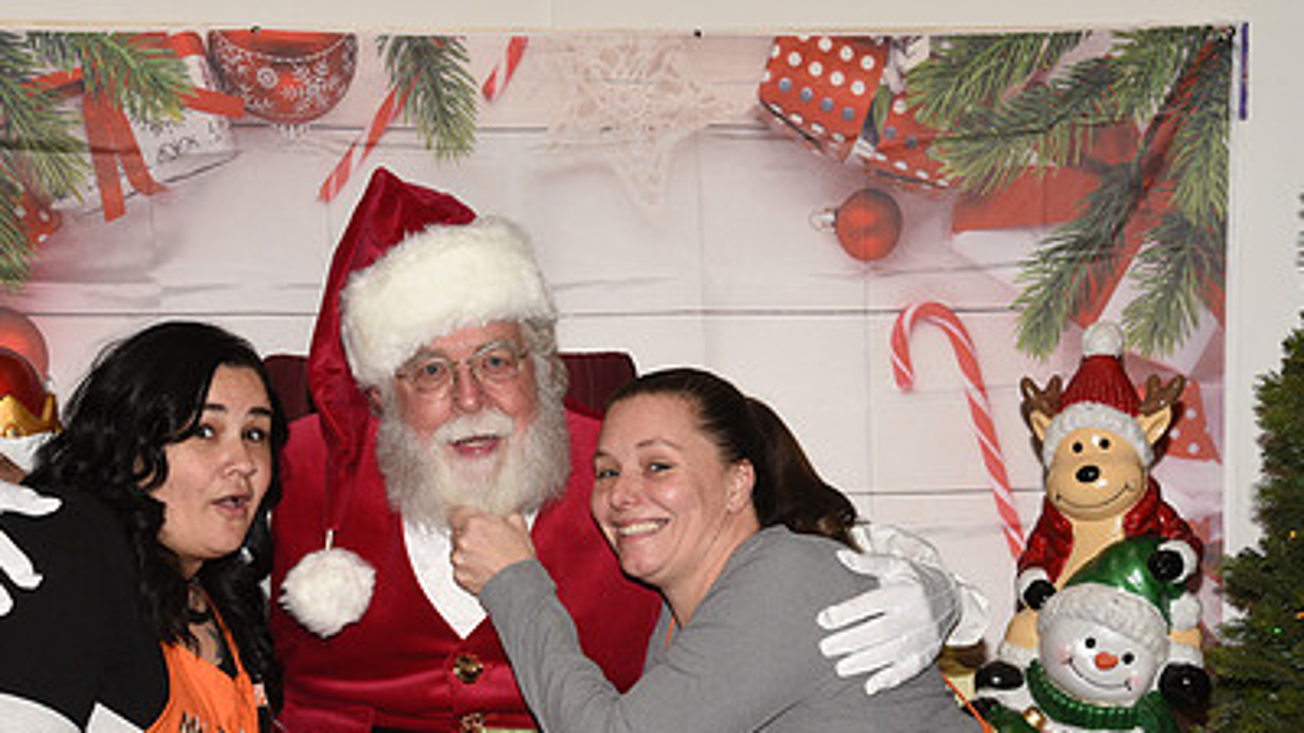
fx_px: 2628
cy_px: 601
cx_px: 580
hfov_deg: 27.9
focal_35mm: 76
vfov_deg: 15.8
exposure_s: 1/60
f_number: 5.6
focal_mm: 50
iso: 800
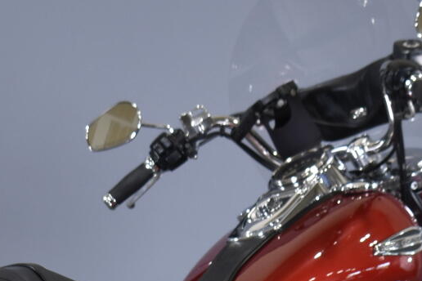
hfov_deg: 13.1
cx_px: 196
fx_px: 1840
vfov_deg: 8.6
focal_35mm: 157
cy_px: 380
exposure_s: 1/40
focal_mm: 27
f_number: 4
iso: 400
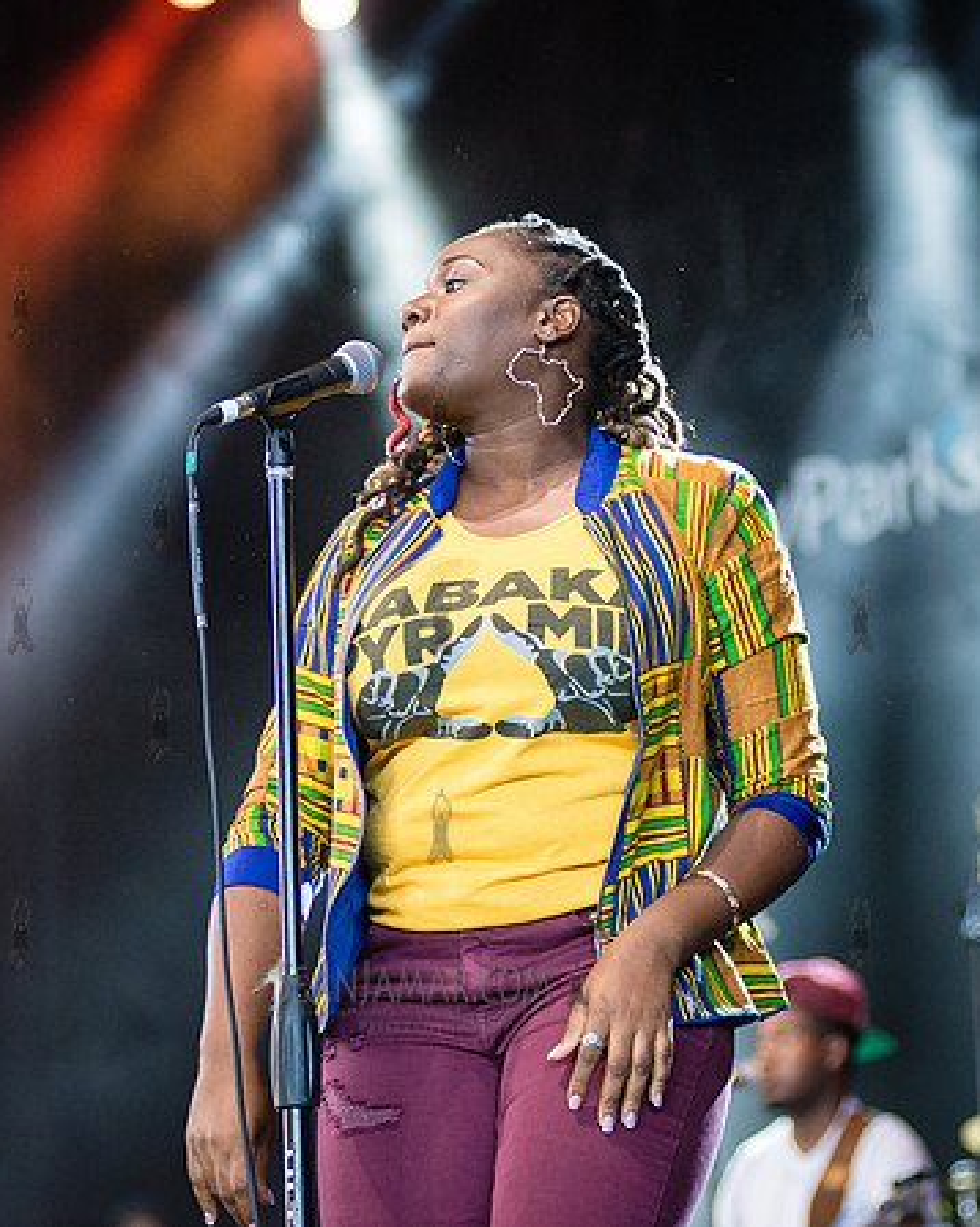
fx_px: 5007
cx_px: 462
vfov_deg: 14.0
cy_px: 577
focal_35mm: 138
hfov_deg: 11.2
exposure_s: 1/400
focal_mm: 92
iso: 2500
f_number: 2.8
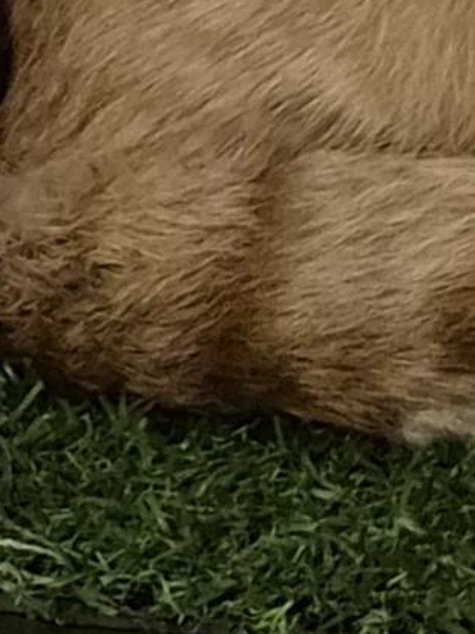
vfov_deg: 14.8
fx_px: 2418
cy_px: 95
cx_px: 1025
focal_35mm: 132
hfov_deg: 10.2
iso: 1600
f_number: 1.8
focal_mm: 5.4
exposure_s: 1/100
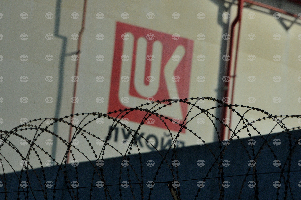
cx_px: 150
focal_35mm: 450
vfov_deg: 3.0
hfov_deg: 4.6
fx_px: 3758
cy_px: 100
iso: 640
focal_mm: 300
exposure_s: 1/1000
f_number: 16
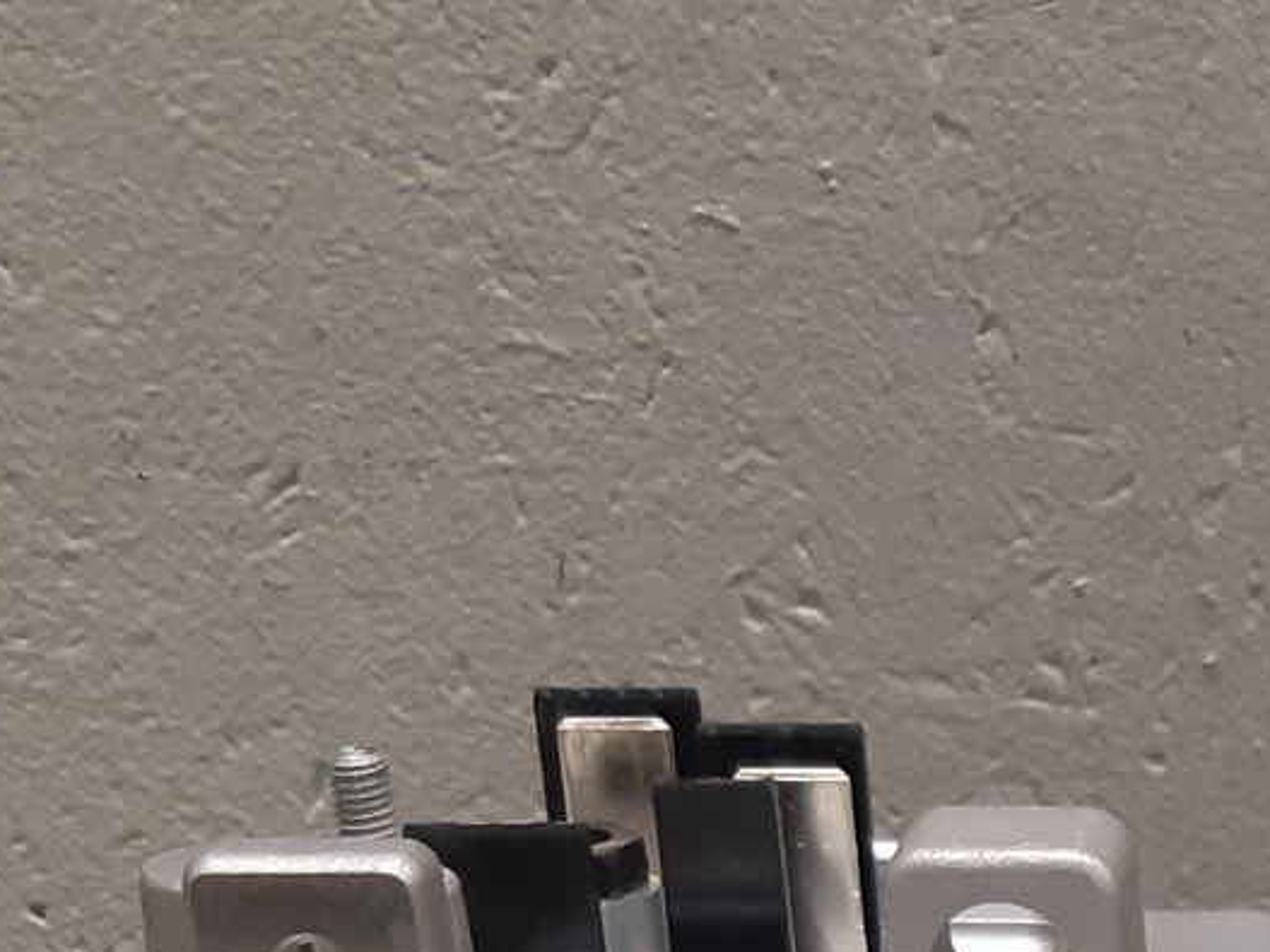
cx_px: 1511
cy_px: 1735
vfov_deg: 13.2
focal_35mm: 101
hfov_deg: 18.5
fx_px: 3705
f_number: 1.7
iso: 160
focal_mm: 3.93
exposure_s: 1/50
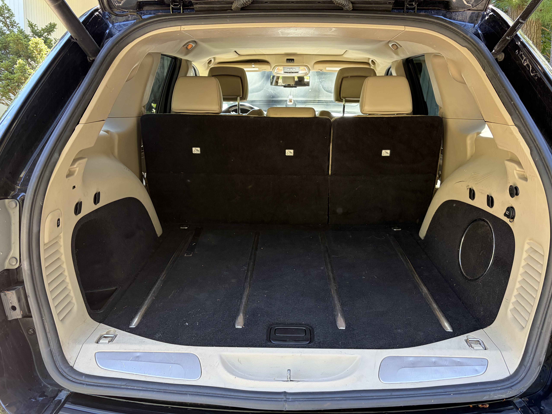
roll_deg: -2.1
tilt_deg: -9.4
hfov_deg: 61.7
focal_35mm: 29
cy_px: 189
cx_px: 277
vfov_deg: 48.2
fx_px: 462
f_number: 1.6
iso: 125
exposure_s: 1/118
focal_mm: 5.96
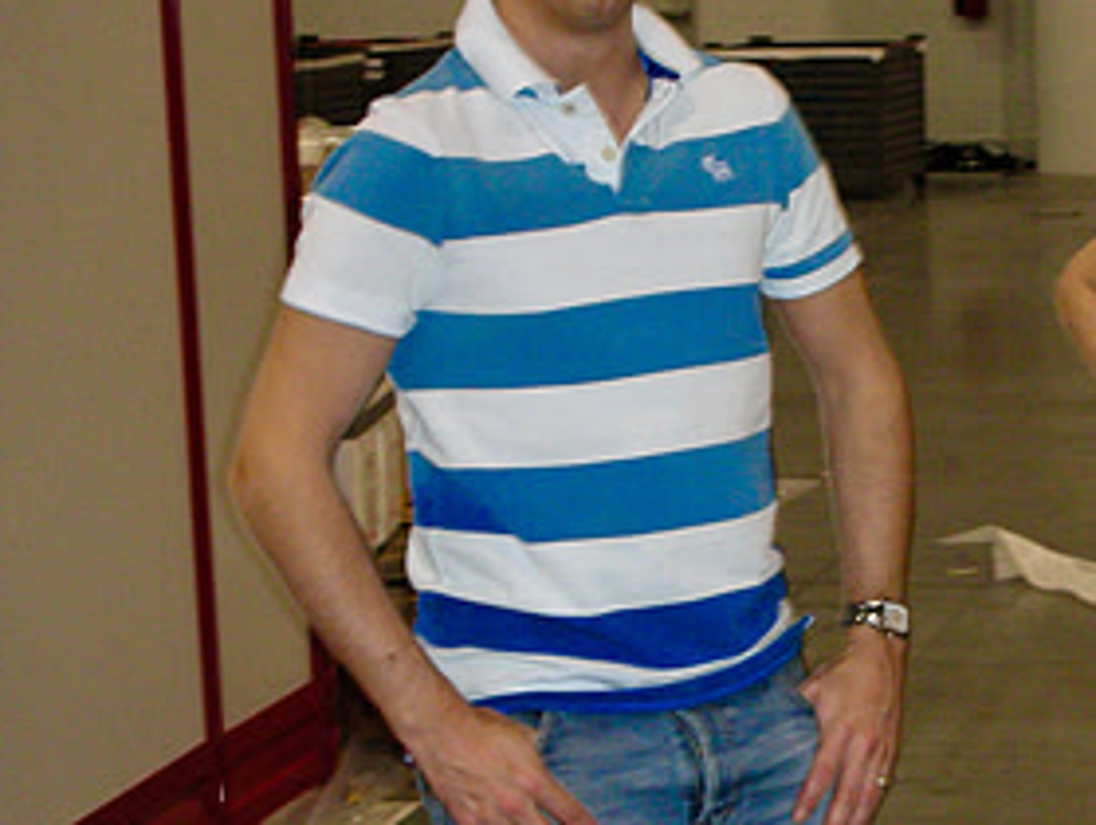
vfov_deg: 13.5
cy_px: 493
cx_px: 1080
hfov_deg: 17.5
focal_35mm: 110
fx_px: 3487
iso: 200
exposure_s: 1/60.1
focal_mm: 8.8
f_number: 3.7
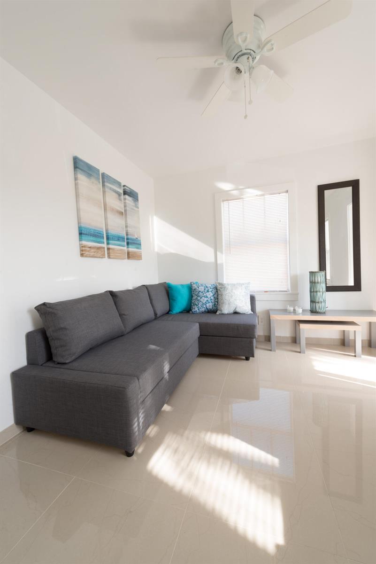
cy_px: 282
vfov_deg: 104.2
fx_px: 219
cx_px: 188
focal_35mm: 14
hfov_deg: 81.3
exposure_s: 1/5
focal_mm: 14
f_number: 13
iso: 160
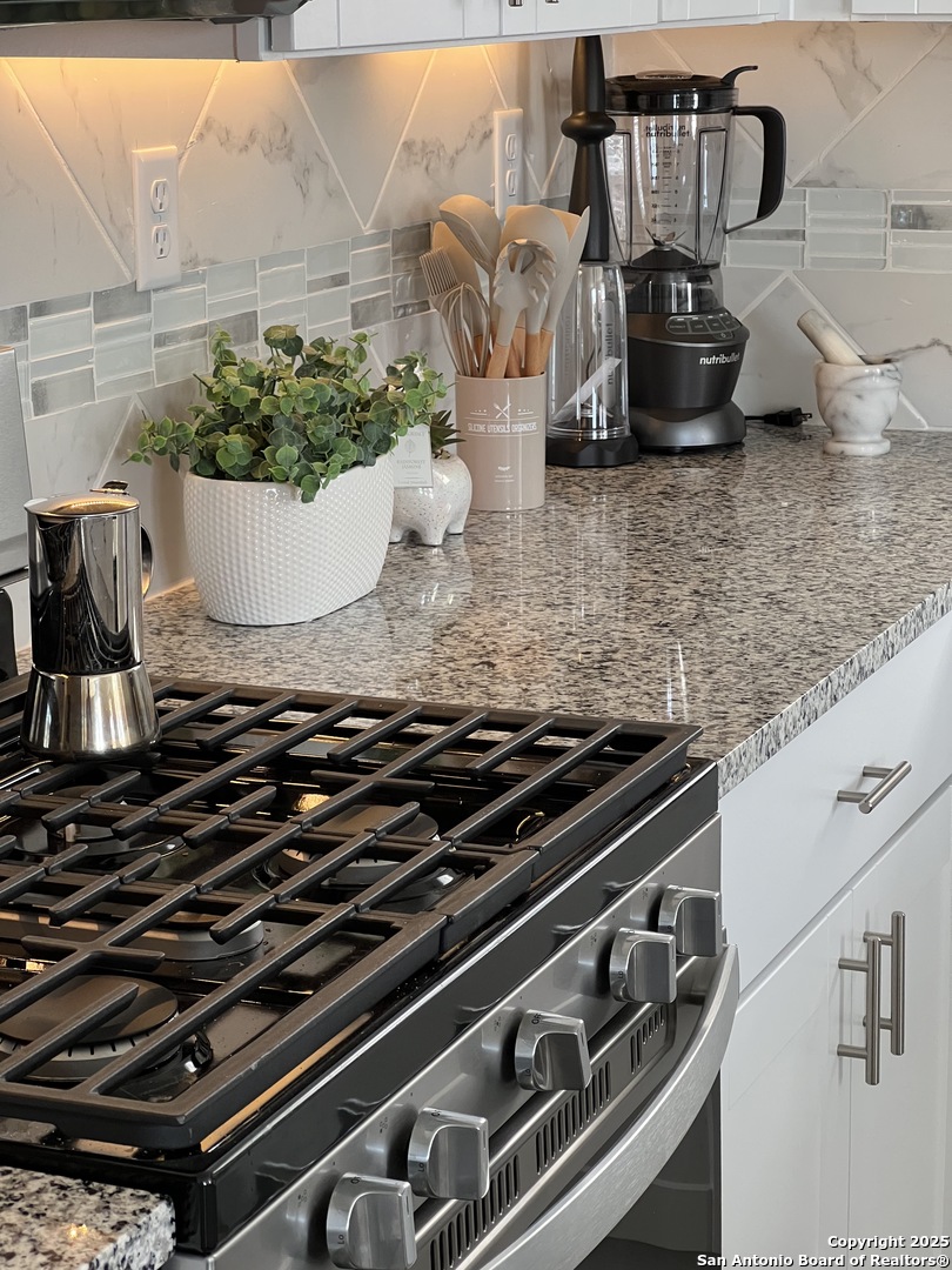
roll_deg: +1.3
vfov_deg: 25.3
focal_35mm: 77
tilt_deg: -12.8
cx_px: 476
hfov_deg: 19.1
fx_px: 2824
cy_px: 635
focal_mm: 9
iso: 200
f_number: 2.8
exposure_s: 1/79
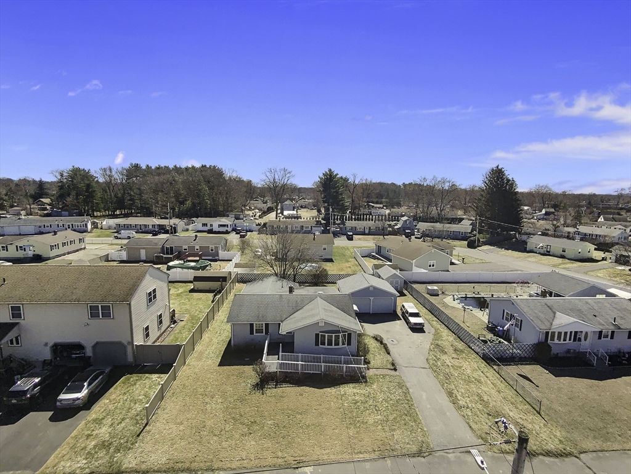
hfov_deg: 91.0
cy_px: 237
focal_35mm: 17
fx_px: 310
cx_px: 316
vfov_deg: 74.7
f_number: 2.8
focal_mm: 17
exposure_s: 1/120
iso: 143
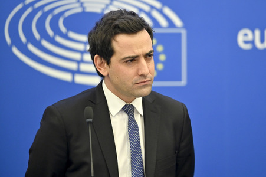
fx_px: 1477
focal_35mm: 200
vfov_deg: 6.9
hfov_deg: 10.3
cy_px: 88
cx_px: 133
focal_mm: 200
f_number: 2.8
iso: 1250
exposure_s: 1/250
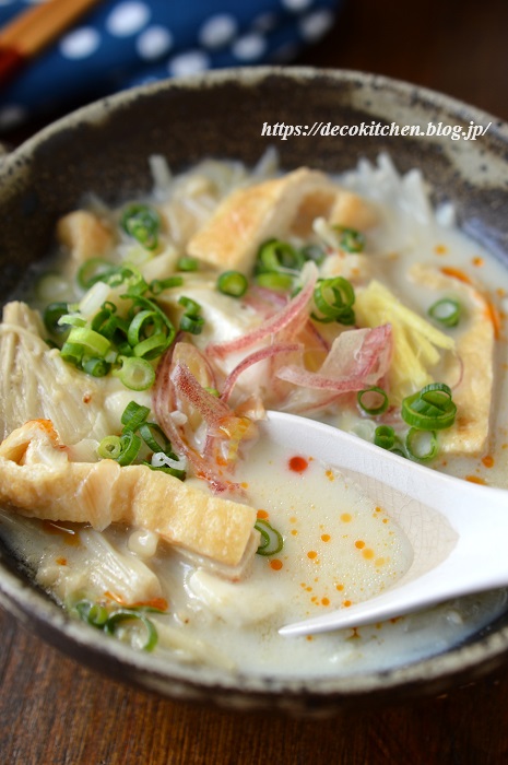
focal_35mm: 60
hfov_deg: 22.6
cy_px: 382
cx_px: 254
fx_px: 1273
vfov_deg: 33.4
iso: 100
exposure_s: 1/80
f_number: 4.5
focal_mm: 40
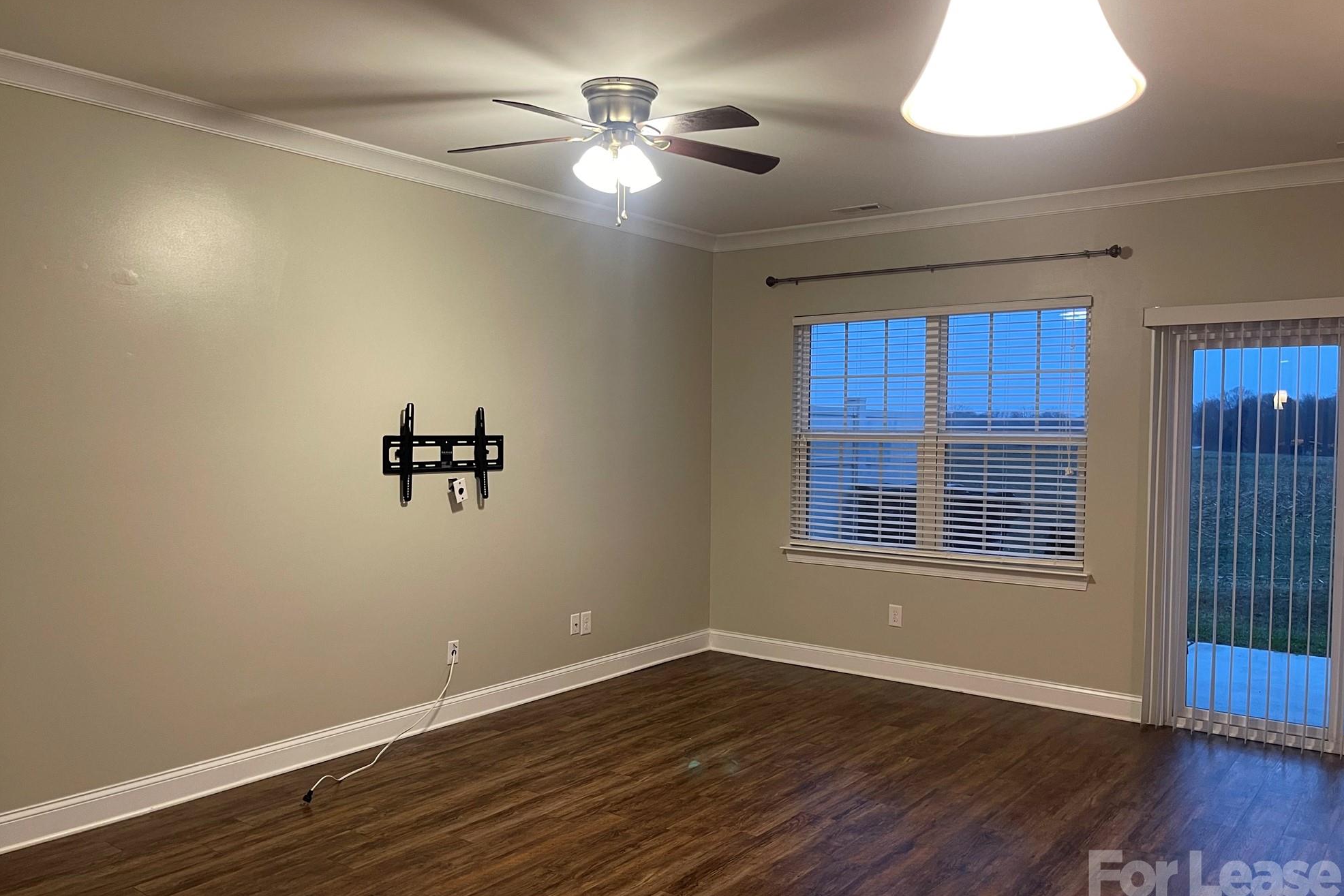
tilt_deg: -3.0
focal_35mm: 27
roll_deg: -0.8
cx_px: 653
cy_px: 461
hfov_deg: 67.4
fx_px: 1008
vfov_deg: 47.9
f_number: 1.6
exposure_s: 1/60
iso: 200
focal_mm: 5.1
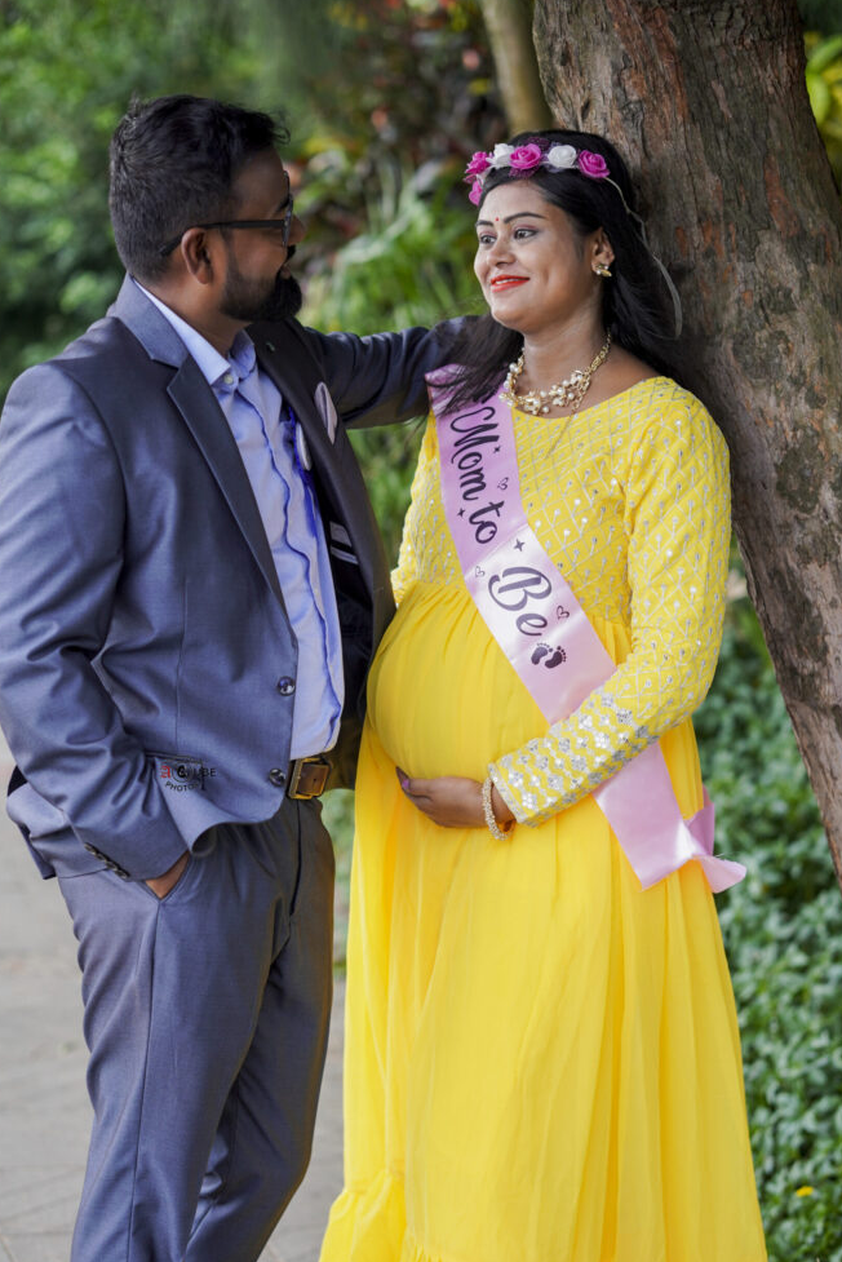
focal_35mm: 88
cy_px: 624
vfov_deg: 23.1
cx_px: 422
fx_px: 3085
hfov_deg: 15.5
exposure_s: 1/320
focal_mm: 56
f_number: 1.8
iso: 100
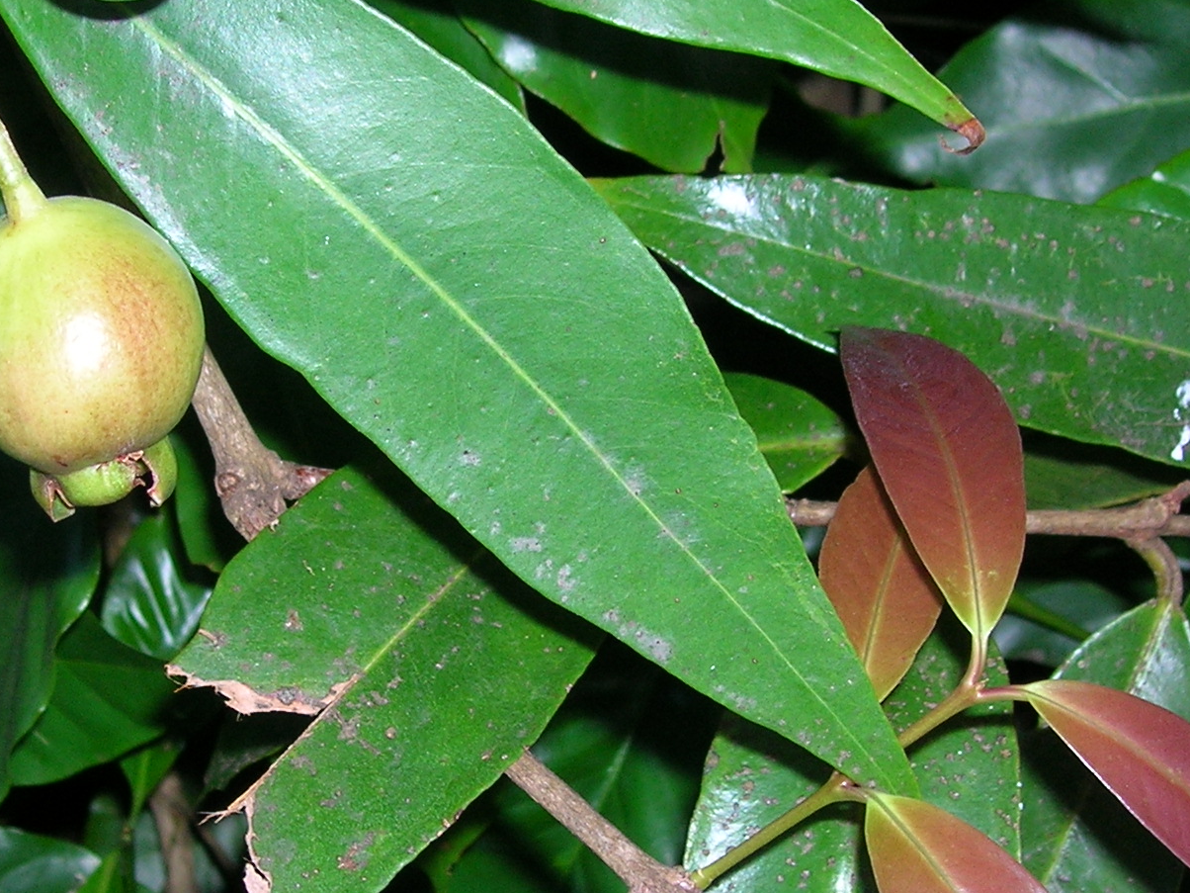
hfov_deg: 19.8
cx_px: 468
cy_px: 571
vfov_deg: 14.9
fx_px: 3403
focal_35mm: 99
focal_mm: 7.7
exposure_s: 1/60.1
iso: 50
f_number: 3.2
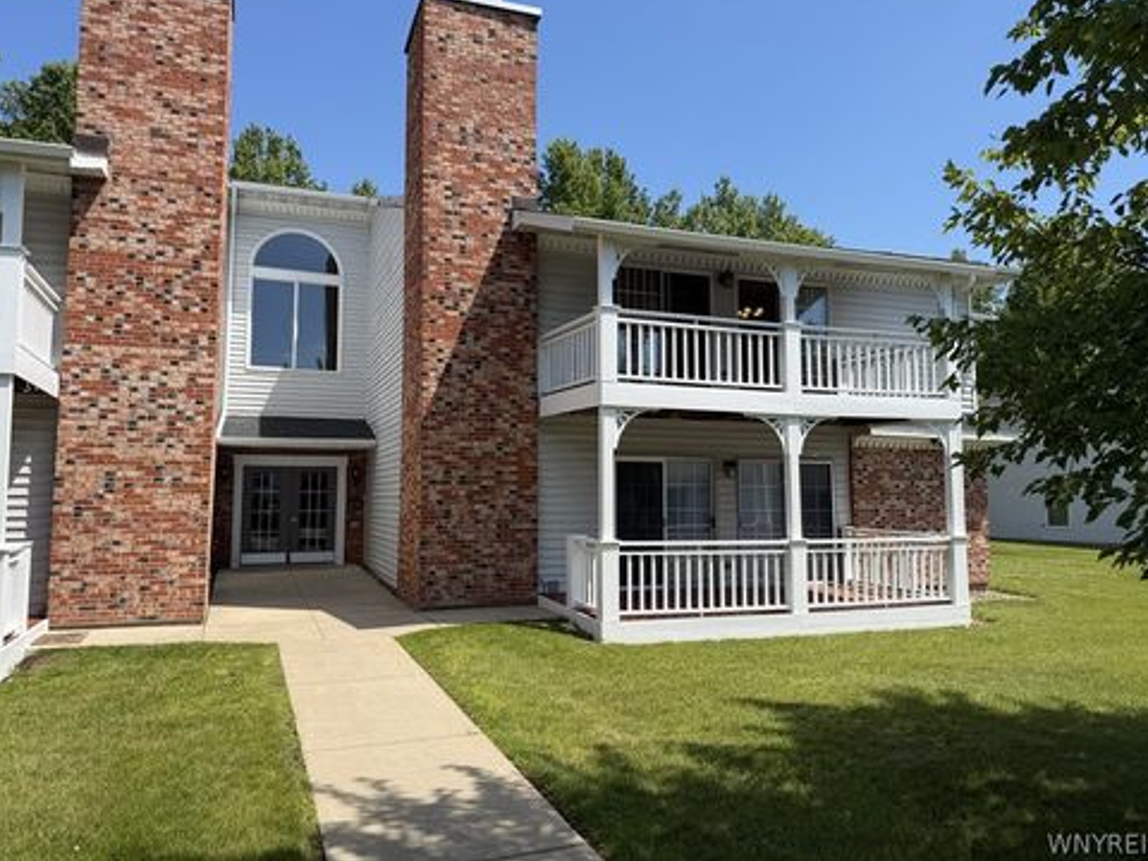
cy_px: 415
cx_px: 572
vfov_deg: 54.9
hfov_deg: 69.4
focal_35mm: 25
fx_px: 829
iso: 80
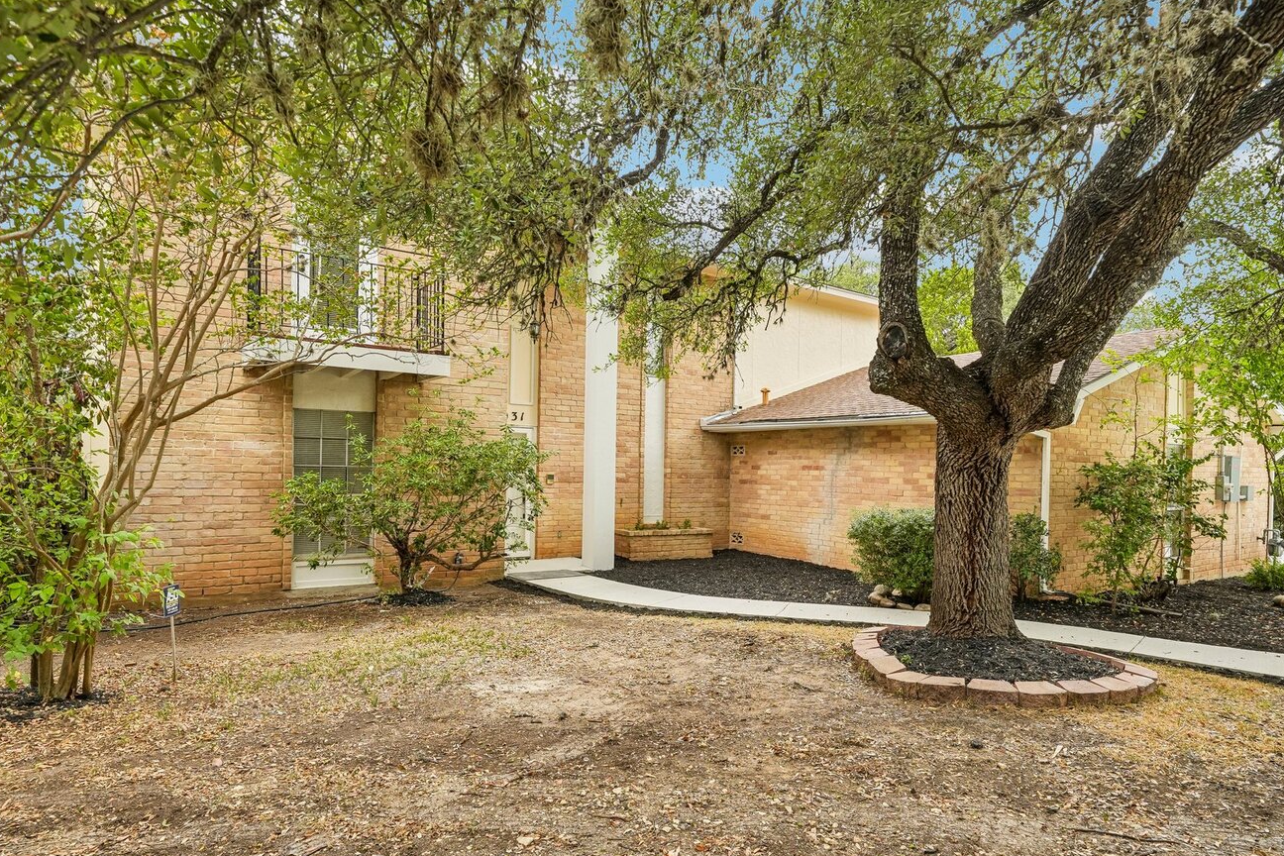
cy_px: 470
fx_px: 713
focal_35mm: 20
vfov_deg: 61.8
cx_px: 713
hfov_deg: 83.7
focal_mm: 16
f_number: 8
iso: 500
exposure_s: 1/80
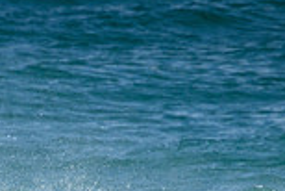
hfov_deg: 0.7
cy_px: 303
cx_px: -85
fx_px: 23804
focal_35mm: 3004
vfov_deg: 0.5
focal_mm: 800
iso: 640
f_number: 11
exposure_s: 1/2000
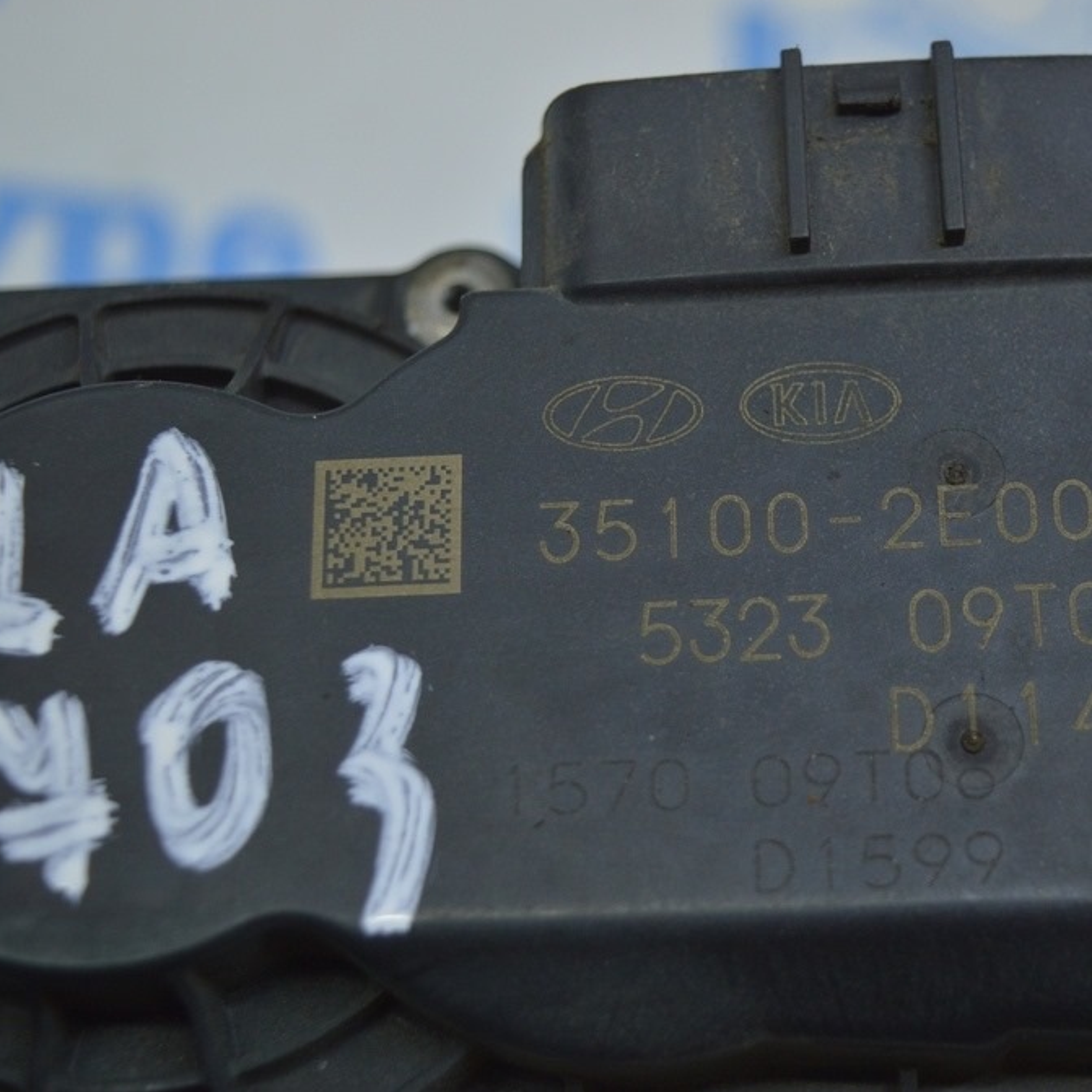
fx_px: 2498
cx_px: 729
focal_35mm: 70
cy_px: 543
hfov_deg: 24.5
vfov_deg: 24.7
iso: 400
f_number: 4.8
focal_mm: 36
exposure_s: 1/100
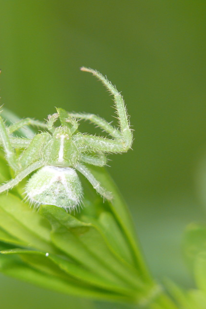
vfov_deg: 3.5
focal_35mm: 585
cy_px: 154
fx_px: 5018
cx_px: 58
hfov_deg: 2.4
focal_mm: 88.8
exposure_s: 1/250
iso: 100
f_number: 4.5
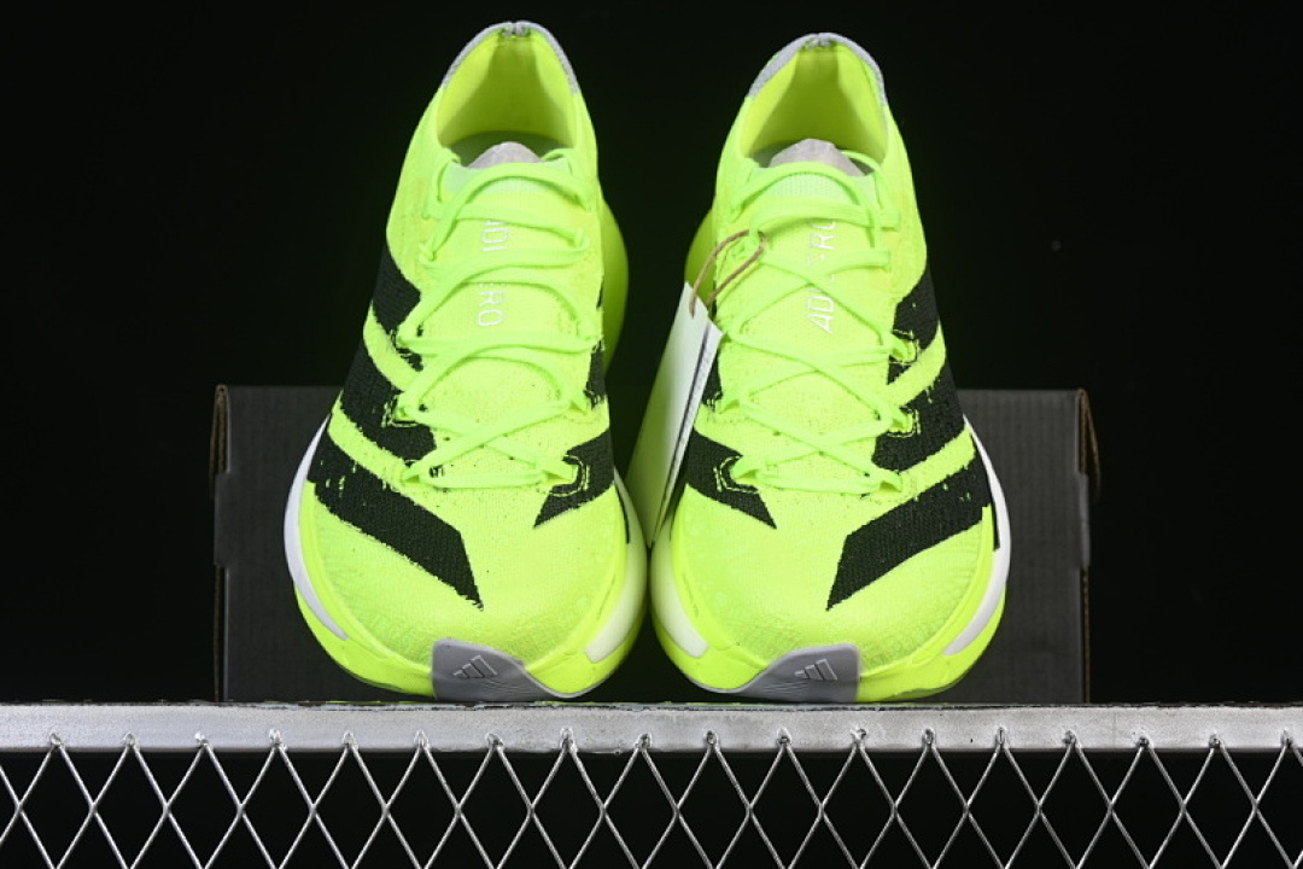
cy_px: 434
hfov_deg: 27.0
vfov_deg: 18.2
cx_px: 652
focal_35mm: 75
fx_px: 2714
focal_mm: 50
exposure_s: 1/80
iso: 160
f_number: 8
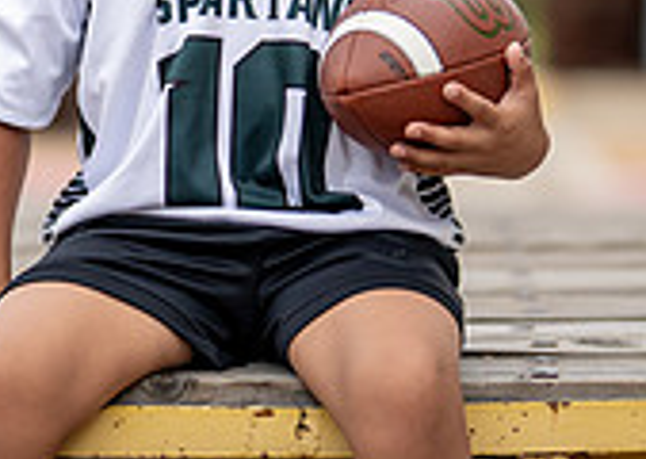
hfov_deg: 9.5
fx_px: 3900
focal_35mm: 213
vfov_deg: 6.7
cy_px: 150
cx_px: 285
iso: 400
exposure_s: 1/1600
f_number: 1.2
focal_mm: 50
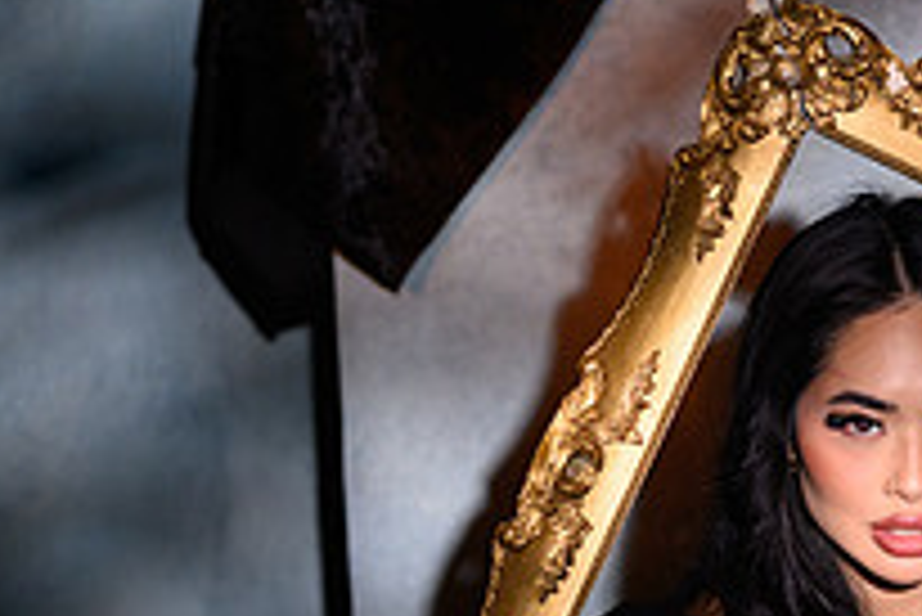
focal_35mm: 160
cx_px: 976
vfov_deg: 8.5
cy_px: 682
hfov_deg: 12.6
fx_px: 4101
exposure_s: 1/320
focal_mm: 50
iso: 500
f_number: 2.8
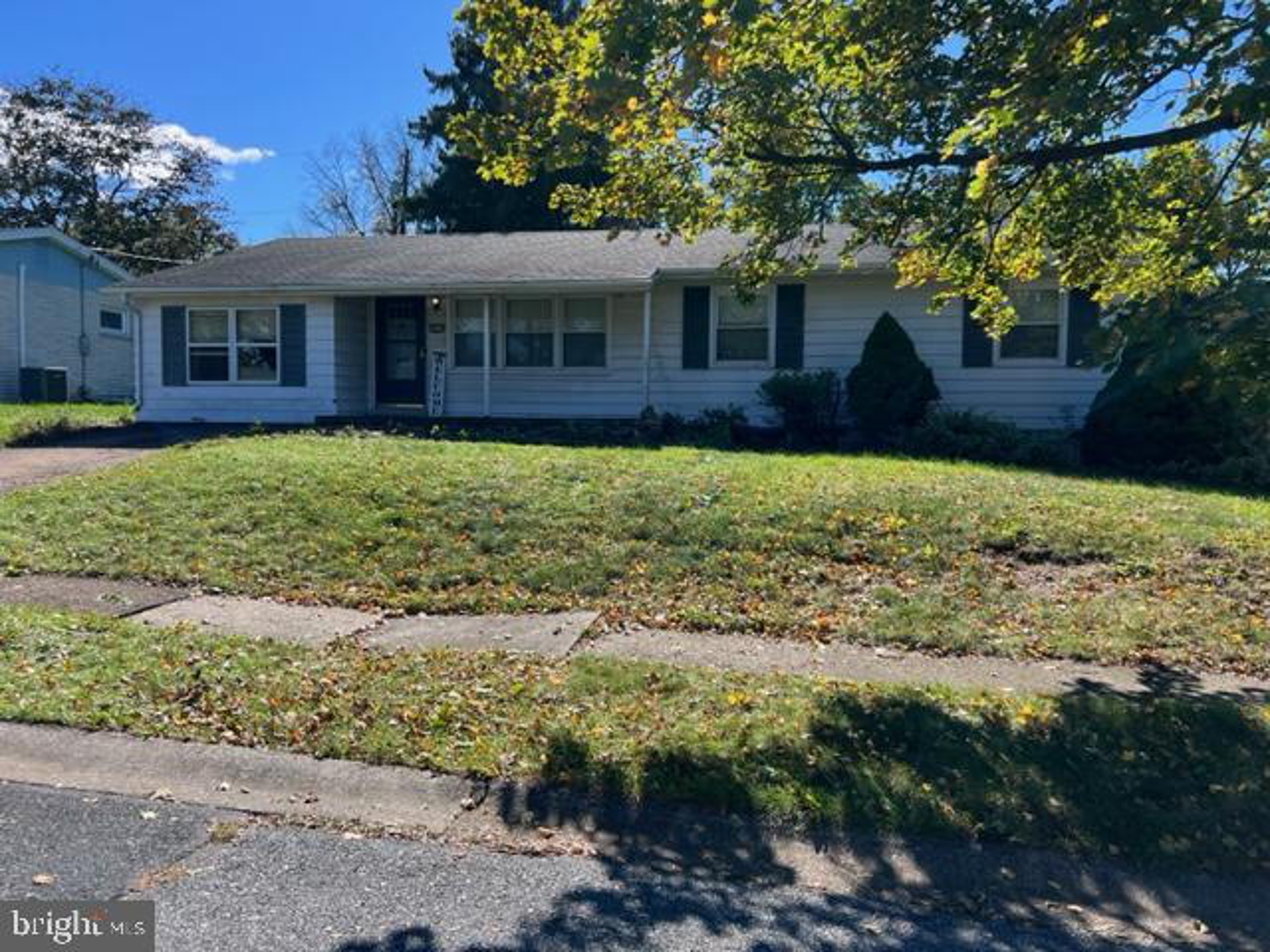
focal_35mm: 26
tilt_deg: -4.0
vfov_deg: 53.1
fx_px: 954
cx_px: 635
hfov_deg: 67.3
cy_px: 476
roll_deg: -0.7
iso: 50
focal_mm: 5.7
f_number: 1.5
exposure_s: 1/2208
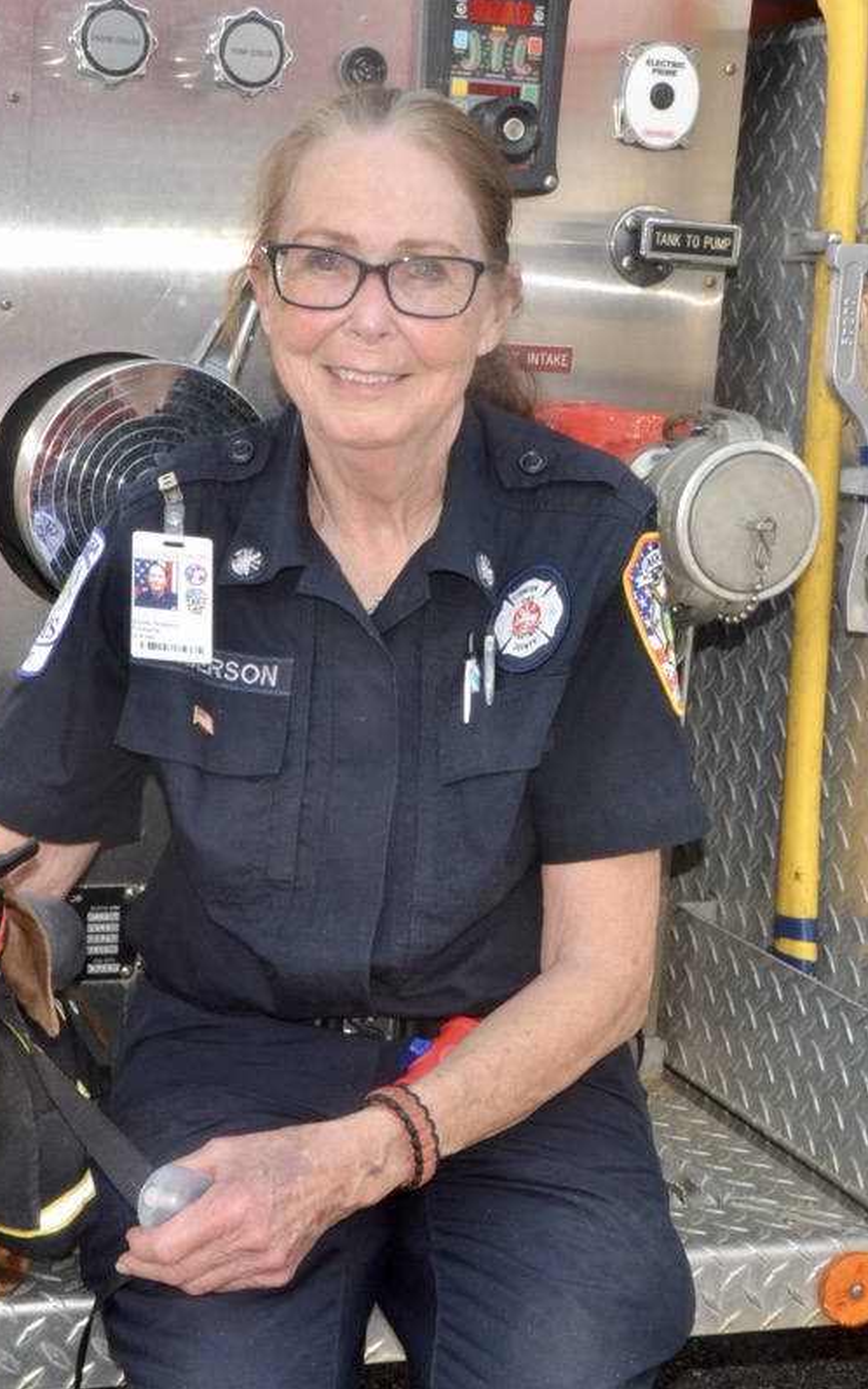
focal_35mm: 67
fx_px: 2528
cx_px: 242
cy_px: 694
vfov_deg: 30.7
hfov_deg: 19.4
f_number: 22
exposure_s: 1/80
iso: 800
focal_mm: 29
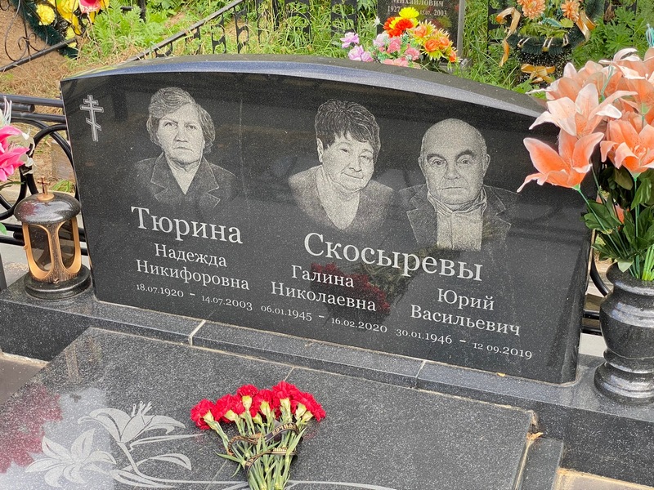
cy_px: 245
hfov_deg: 36.8
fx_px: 982
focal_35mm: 52
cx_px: 327
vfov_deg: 28.0
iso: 20
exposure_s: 1/181
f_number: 2
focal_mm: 6
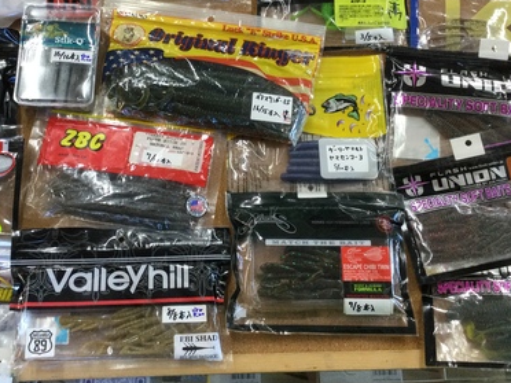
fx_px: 738
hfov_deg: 38.1
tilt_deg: -70.6
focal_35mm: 50
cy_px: 114
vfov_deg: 28.8
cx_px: 229
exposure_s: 1/30
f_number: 2.4
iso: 32
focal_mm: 3.3
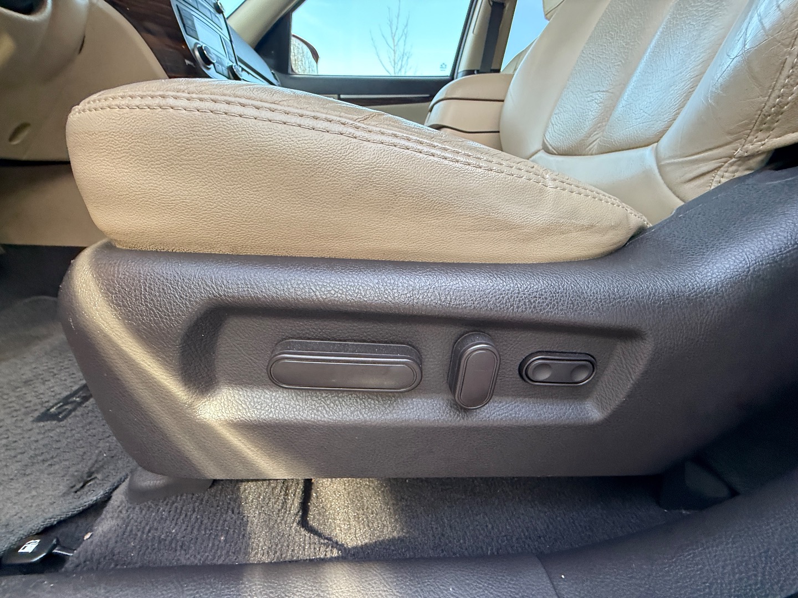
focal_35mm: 14
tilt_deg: -19.5
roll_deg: -0.3
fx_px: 323
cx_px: 399
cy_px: 299
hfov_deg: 102.1
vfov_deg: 85.7
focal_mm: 2.22
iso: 200
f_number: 2.2
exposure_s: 1/99
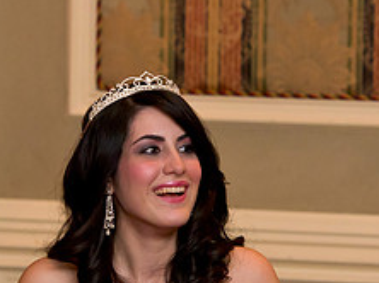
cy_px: 186
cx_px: 174
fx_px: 3850
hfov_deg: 5.6
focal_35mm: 352
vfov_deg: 4.2
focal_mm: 140
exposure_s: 1/125
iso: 3200
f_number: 3.2
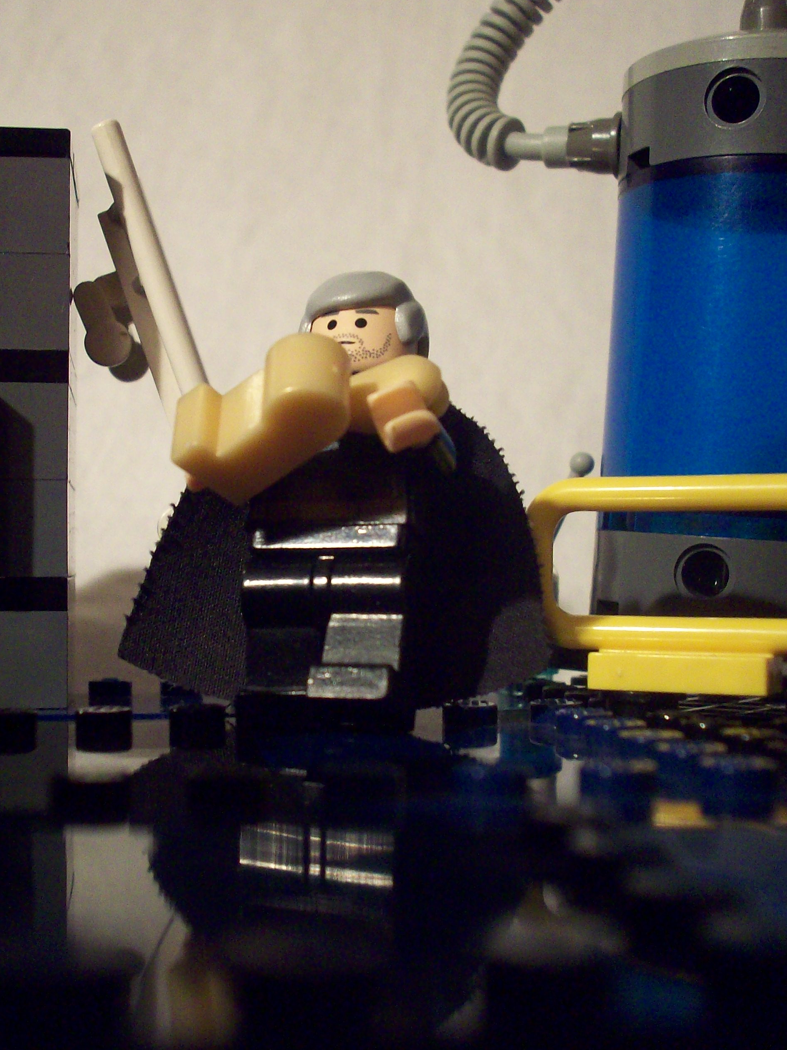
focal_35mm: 45
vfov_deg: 42.1
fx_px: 1364
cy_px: 547
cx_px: 357
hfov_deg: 32.2
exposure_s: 1/8
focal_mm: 6.2
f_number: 2.8
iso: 200
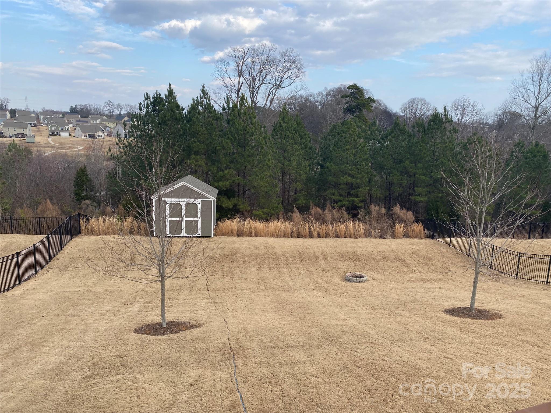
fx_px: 414
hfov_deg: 67.3
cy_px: 206
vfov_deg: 53.1
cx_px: 276
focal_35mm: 26
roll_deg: -2.0
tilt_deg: -10.8
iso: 32
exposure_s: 1/1072
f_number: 1.8
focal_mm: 4.25
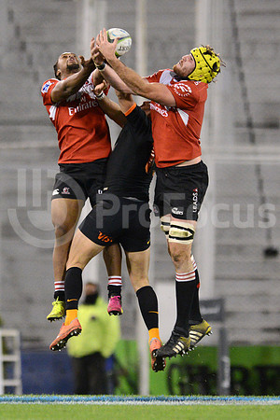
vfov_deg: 4.9
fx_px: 4900
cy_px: 210
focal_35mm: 420
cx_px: 140
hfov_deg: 3.3
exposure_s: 1/640
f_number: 4
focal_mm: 420
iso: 4500
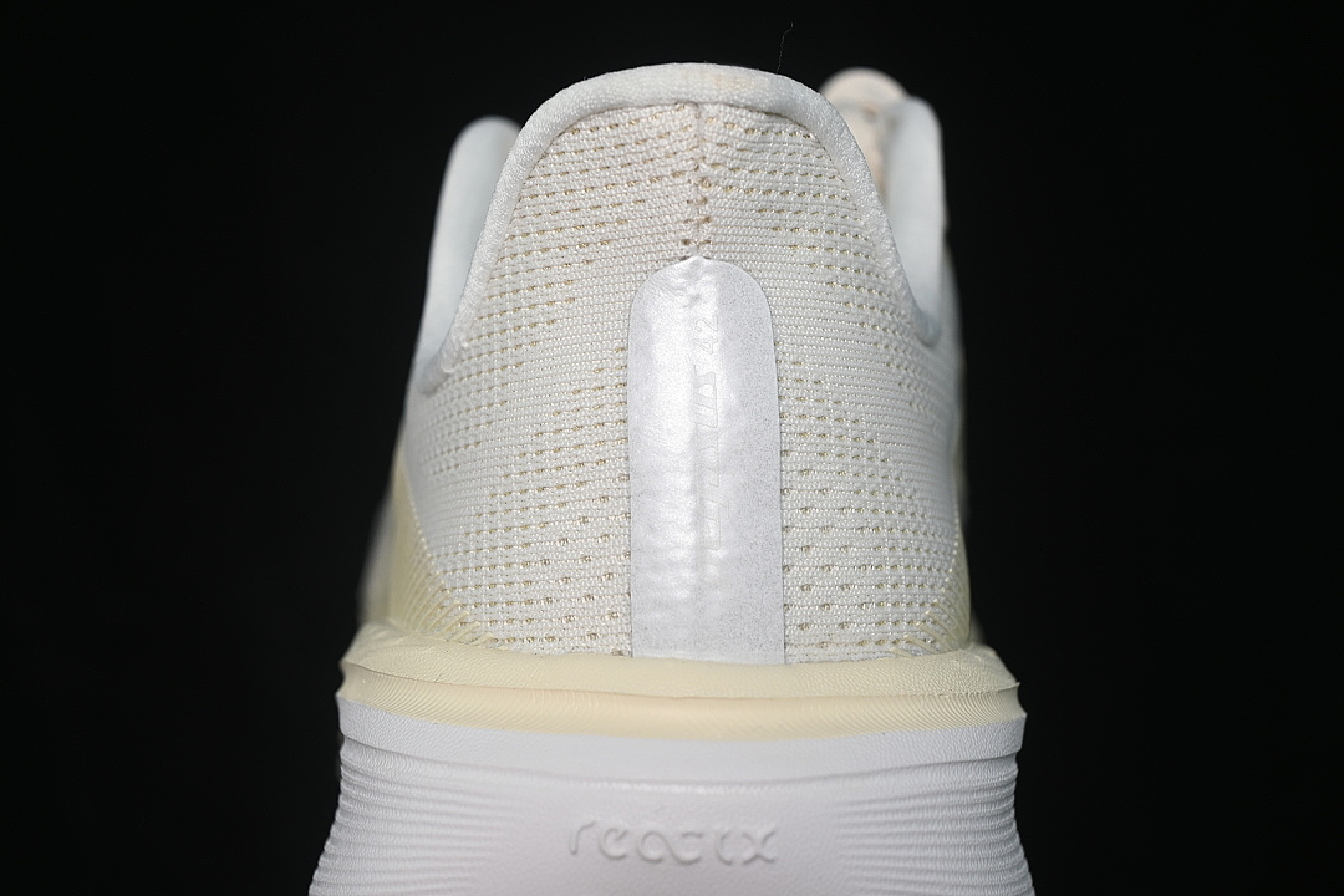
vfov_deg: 19.3
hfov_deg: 28.6
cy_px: 448
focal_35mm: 70
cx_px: 672
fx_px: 2632
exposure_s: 1/60
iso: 160
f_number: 6.3
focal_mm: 47
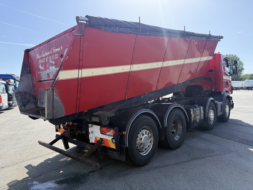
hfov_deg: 71.6
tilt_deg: -1.2
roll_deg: +1.8
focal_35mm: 24
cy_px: 95
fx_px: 175
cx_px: 126
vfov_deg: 56.8
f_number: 1.78
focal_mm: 6.76
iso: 100
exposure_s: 1/2611
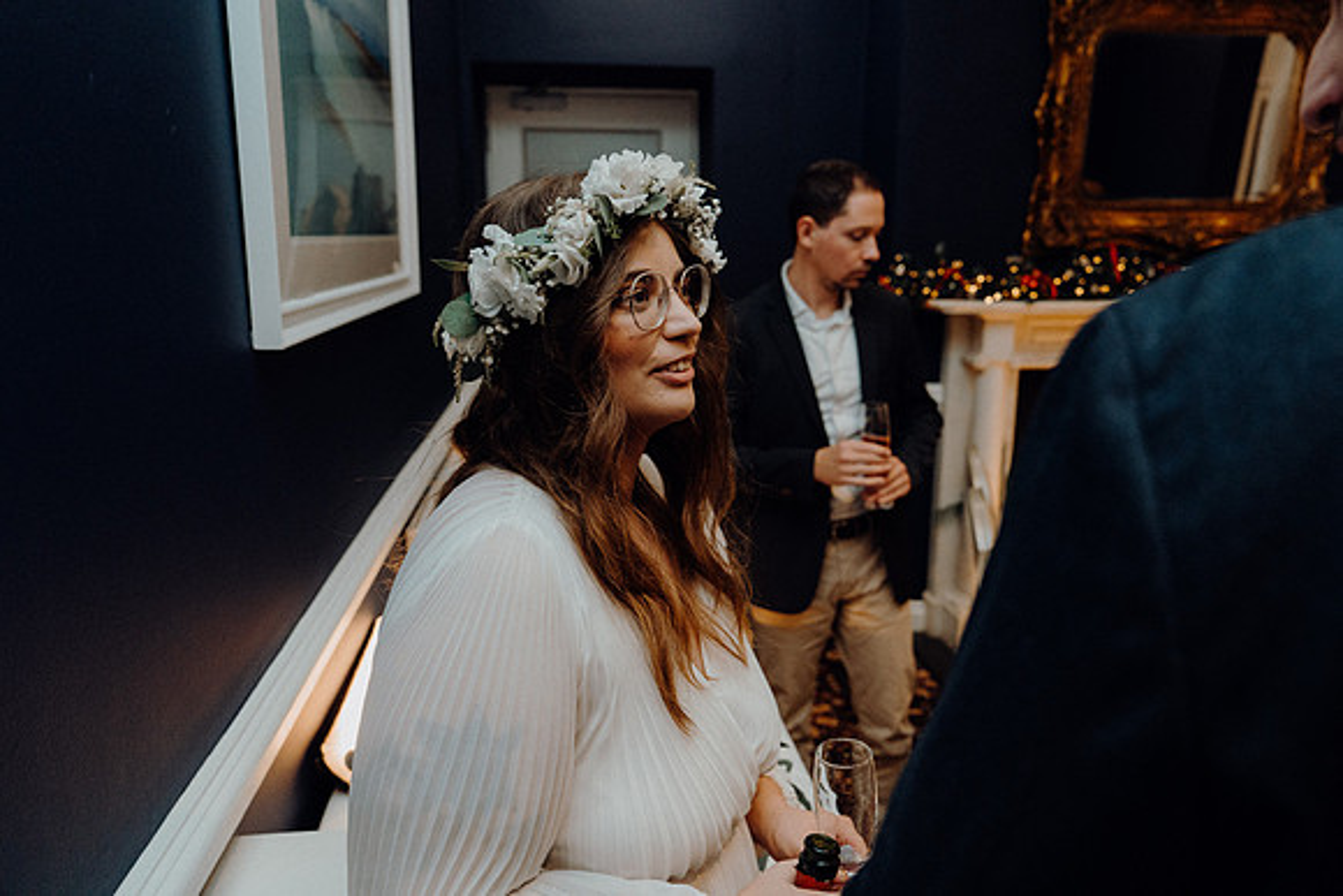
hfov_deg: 71.5
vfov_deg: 51.3
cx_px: 672
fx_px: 933
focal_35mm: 25
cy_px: 448
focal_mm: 25
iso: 2500
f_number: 3.5
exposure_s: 1/160
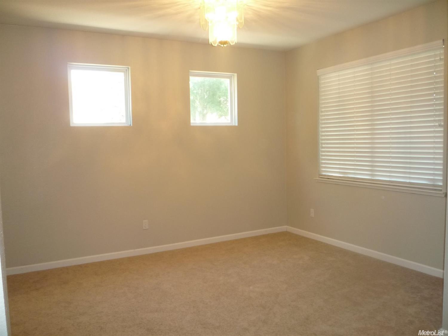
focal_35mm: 30
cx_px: 224
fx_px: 388
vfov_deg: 46.8
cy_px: 168
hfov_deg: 60.0
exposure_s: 1/30
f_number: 3.3
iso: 200
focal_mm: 5.2
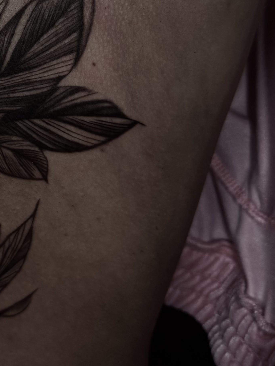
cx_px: -60
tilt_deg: -6.2
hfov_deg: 18.5
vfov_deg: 24.9
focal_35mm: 75
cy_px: 14
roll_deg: +0.0
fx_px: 794
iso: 200
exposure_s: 1/121
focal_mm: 6.76
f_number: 1.78
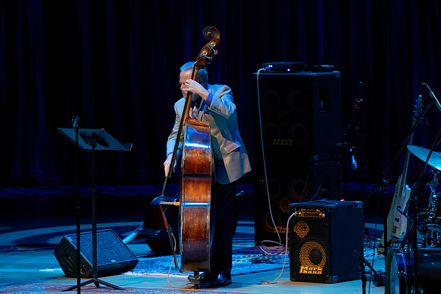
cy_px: 147
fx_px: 3382
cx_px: 220
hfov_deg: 7.5
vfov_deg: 5.0
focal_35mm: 276
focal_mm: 276
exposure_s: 1/250
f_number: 5.6
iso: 3200
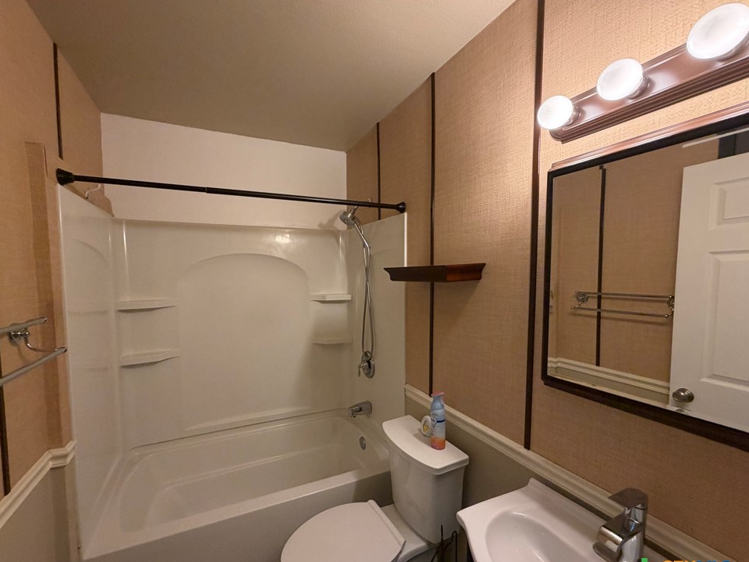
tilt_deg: -2.3
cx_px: 349
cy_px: 296
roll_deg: +0.6
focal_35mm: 15
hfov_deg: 98.0
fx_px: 325
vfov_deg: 81.7
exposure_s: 1/60
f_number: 2.2
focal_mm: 2.22
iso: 200
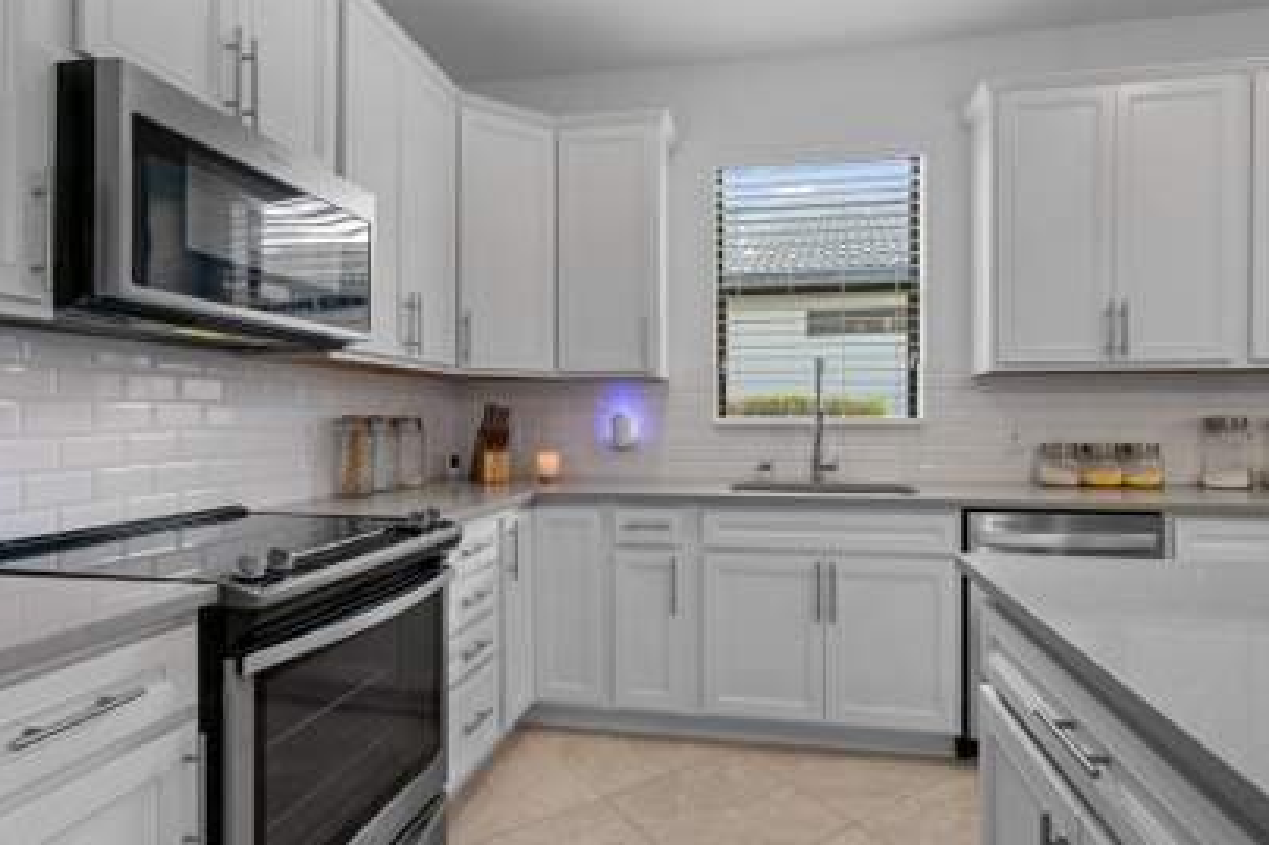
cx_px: 644
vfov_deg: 64.5
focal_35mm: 19
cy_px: 418
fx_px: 669
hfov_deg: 86.9
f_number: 8
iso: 400
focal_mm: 16
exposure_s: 1/40
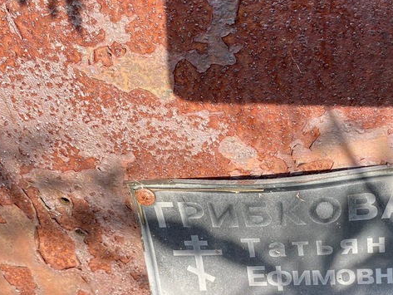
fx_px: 500
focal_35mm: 44
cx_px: 254
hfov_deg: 42.5
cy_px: 193
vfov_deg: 32.7
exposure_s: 1/288
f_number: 1.8
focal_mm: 4.25
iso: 32
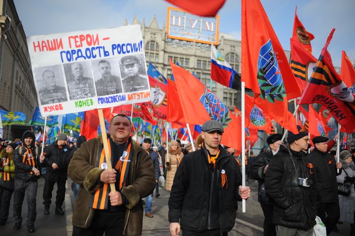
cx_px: 178
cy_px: 118
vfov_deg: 35.0
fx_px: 375
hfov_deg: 50.7
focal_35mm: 38
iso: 640
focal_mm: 38
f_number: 2.8
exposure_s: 1/8000
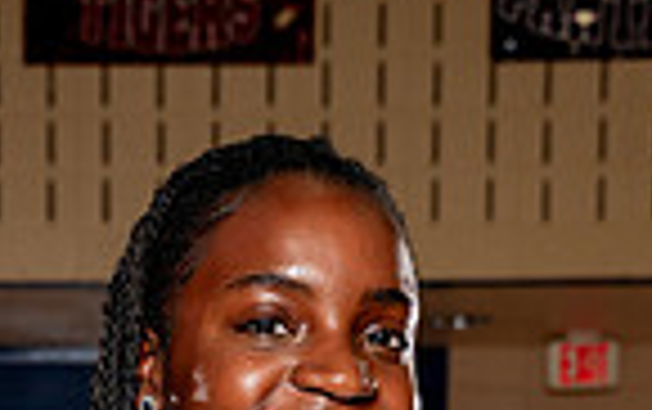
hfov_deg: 14.6
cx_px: 126
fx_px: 2526
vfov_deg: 8.5
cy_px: 946
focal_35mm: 142
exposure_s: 1/250
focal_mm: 45
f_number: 5.6
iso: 200
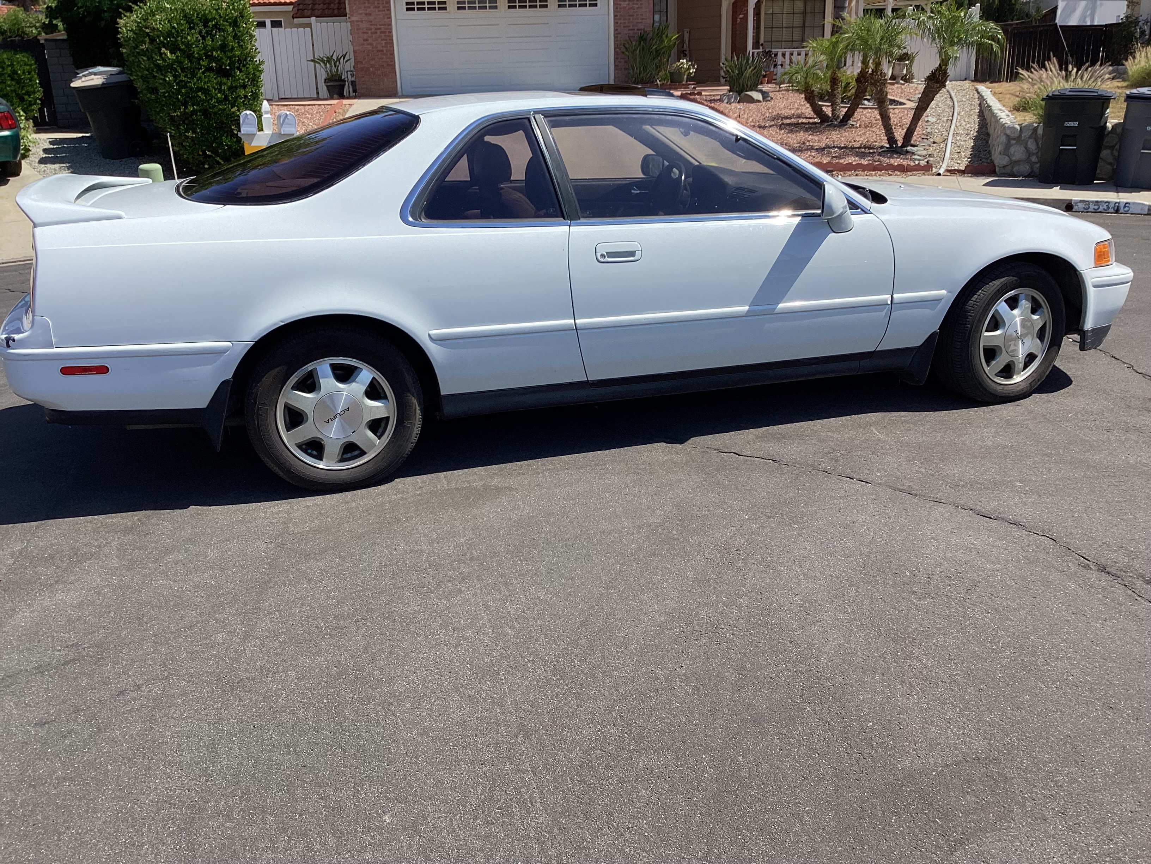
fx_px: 1031
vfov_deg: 45.4
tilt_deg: -18.3
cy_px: 432
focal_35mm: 31
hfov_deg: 58.4
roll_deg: +2.3
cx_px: 576
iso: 25
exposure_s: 1/1274
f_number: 2.4
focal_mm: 3.3
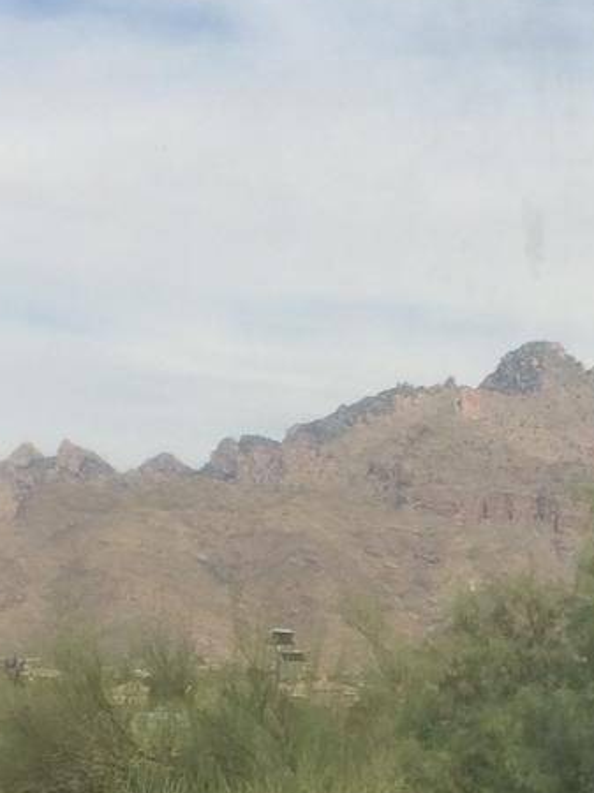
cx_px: 420
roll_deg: -0.8
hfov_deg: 11.5
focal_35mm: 129
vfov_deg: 15.1
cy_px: 694
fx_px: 2954
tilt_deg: -1.1
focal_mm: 4.15
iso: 32
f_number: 2.2
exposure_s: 1/2160
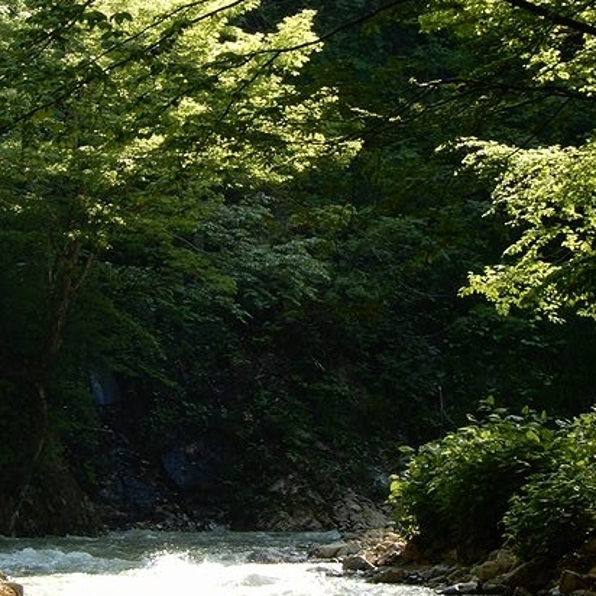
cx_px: 268
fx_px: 4383
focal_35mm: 225
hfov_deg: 7.8
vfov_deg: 7.8
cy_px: 216
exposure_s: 1/60
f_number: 5.6
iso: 80
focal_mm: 26.8
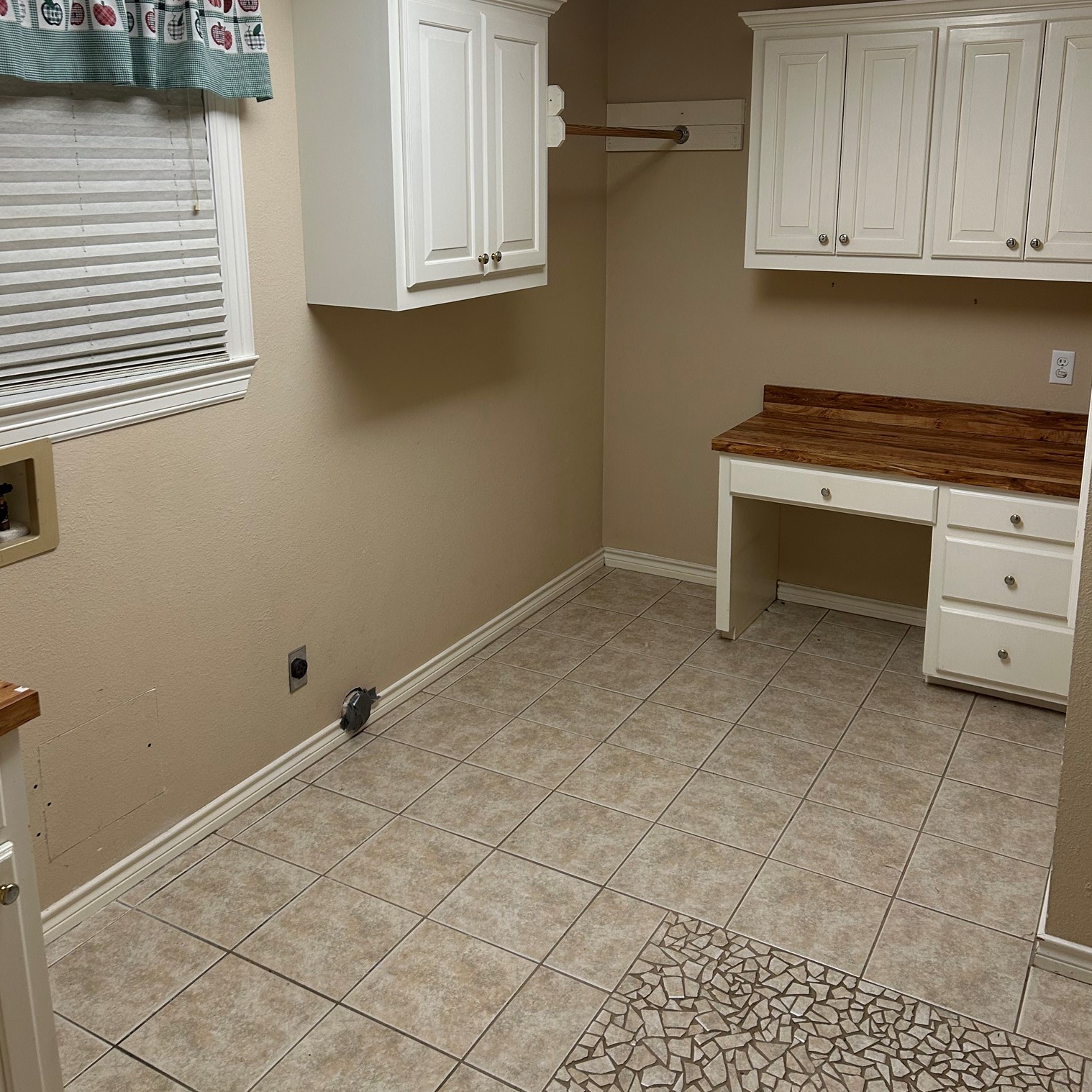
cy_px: 403
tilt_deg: -11.7
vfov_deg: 51.9
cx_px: 545
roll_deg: +1.0
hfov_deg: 52.5
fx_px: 1106
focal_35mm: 31
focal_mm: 5.7
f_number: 1.5
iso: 125
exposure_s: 1/60
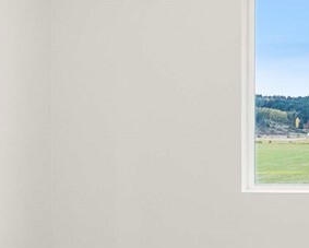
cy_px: 172
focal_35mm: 73
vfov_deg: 20.9
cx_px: 409
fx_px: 668
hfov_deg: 23.0
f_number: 7.1
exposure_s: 1/60
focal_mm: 13
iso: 80
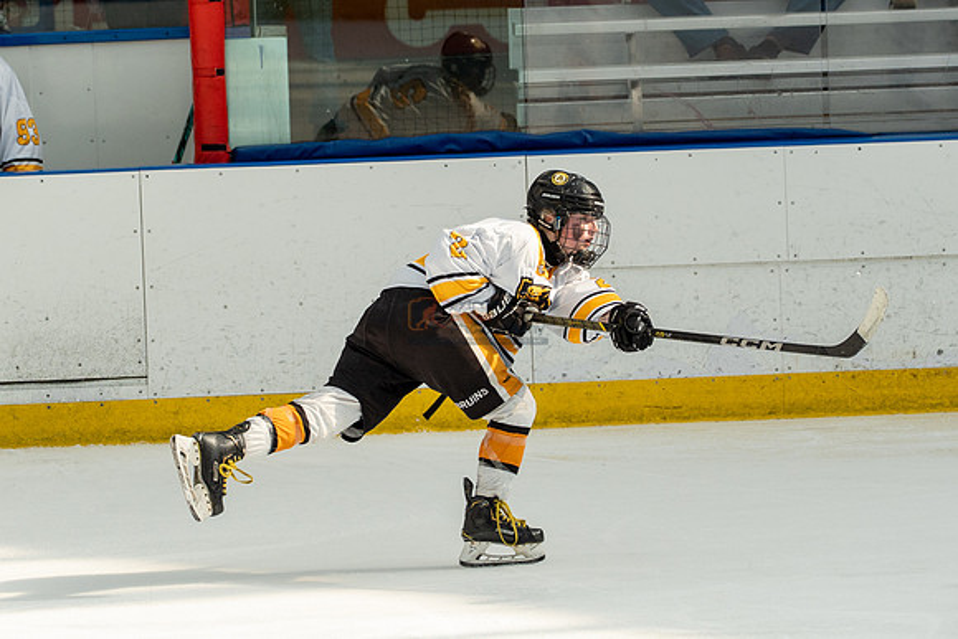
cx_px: 463
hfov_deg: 8.2
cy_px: 308
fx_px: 6673
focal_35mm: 251
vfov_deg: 5.5
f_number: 3.5
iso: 800
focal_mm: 126
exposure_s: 1/1600
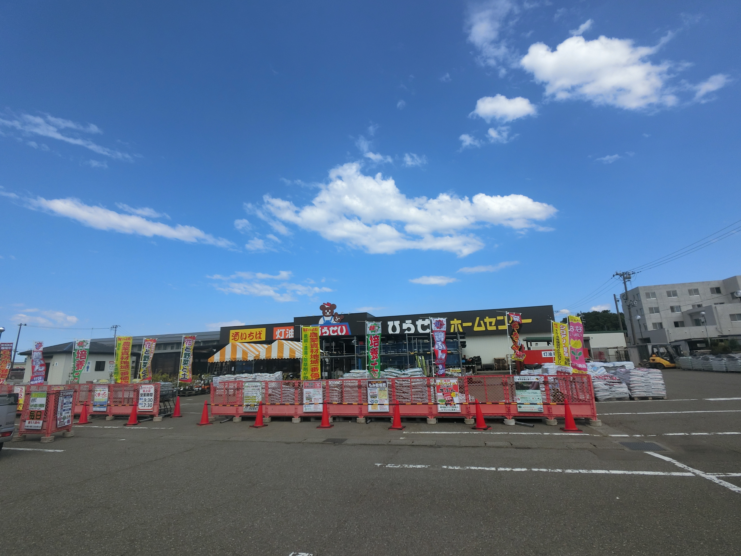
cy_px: 278
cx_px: 370
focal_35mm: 16
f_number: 2.8
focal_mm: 2.87
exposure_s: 1/1600
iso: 64
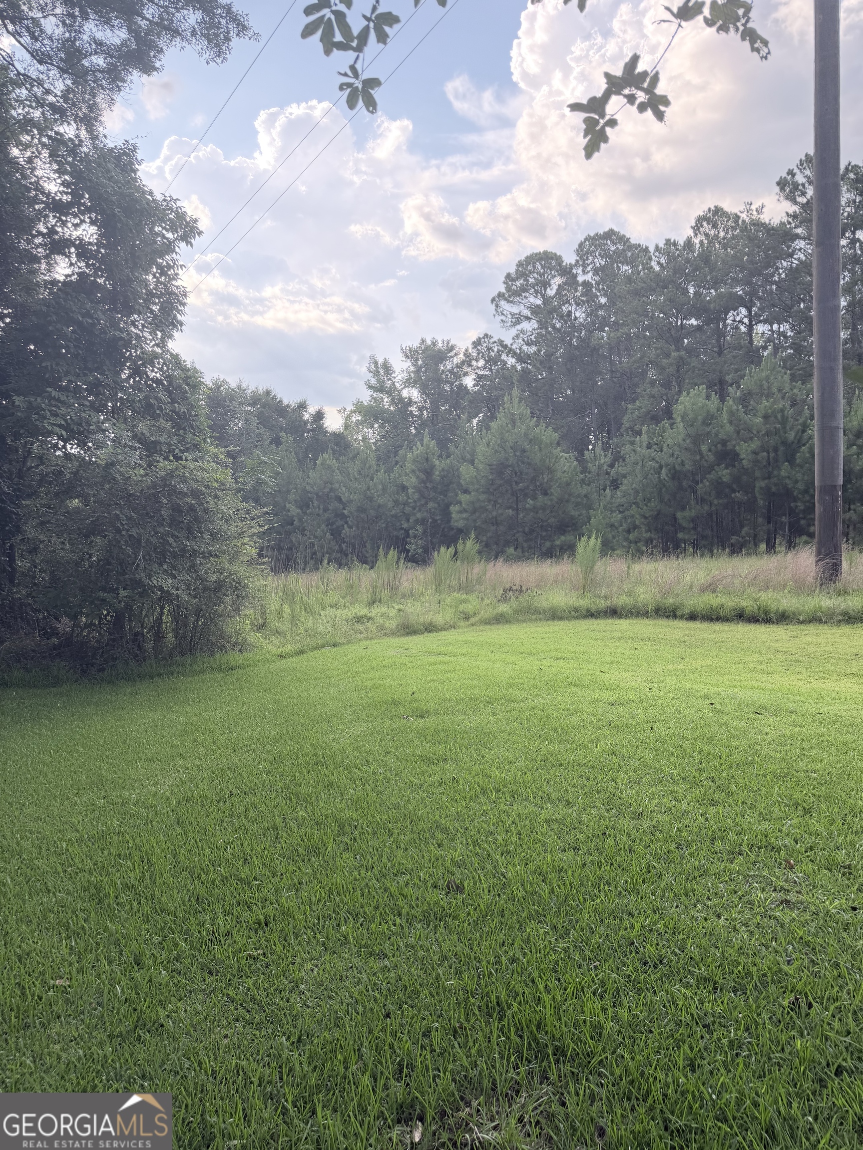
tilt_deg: -4.1
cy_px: 575
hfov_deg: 56.8
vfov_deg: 71.6
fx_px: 798
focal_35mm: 24
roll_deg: +3.5
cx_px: 432
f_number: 1.78
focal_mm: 6.76
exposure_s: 1/920
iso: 80
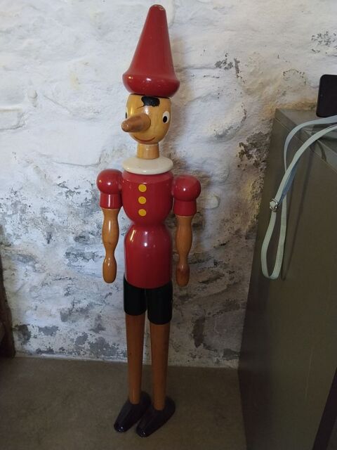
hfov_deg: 48.2
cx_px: 168
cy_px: 225
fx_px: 376
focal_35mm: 29
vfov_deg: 61.7
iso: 800
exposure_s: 1/25
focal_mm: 4.22
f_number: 1.8
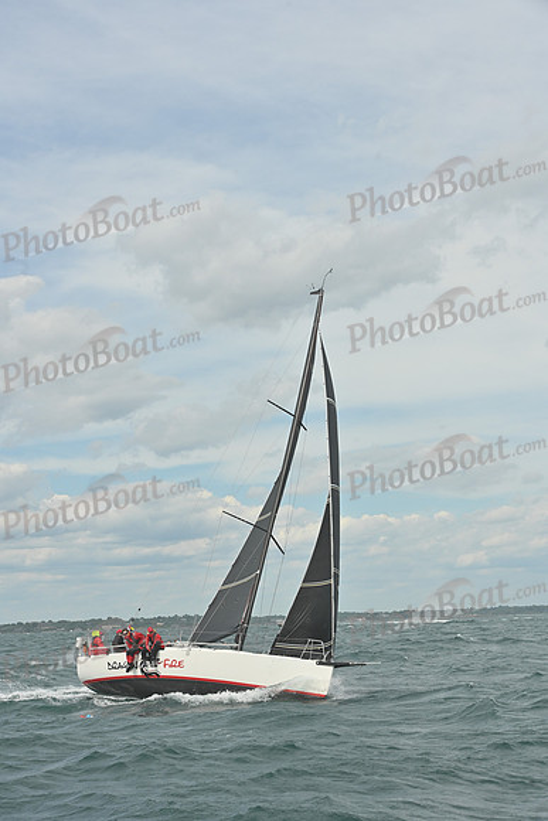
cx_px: 274
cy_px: 410
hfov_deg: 19.5
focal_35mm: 70
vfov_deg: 28.8
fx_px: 1597
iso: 320
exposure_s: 1/1250
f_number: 10
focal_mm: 70
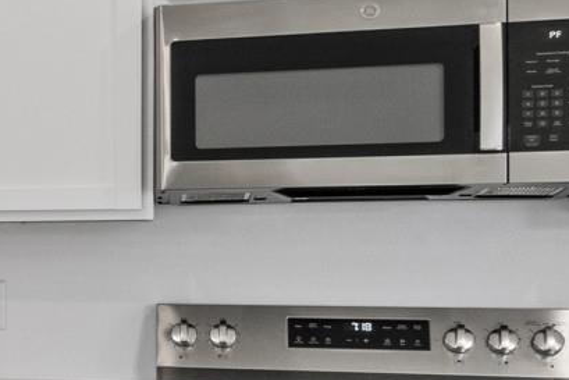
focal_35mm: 110
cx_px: -846
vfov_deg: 12.4
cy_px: 263
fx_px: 1739
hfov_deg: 13.2
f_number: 9
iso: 250
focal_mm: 12
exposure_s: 1/6
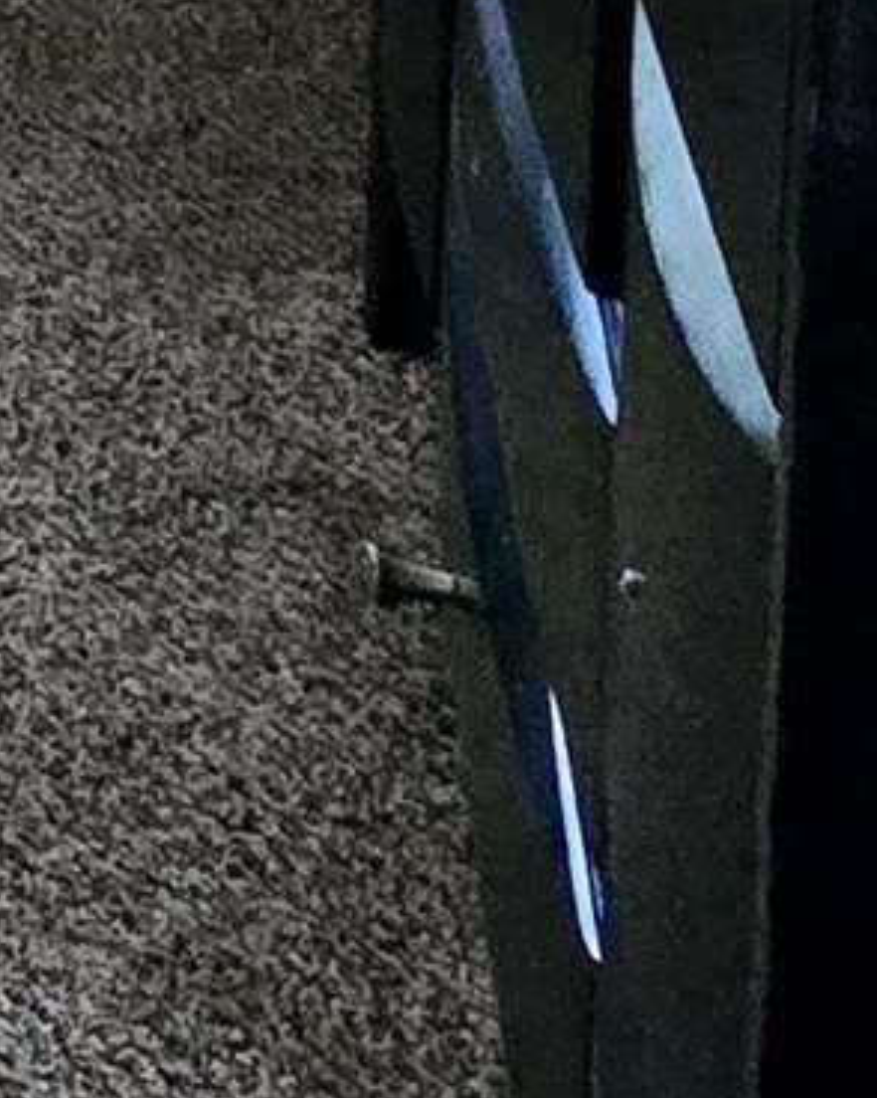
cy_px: -1516
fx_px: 3442
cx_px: -2222
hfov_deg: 9.2
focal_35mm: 106
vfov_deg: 13.4
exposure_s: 1/60.2
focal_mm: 2.2
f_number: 2.2
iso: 500
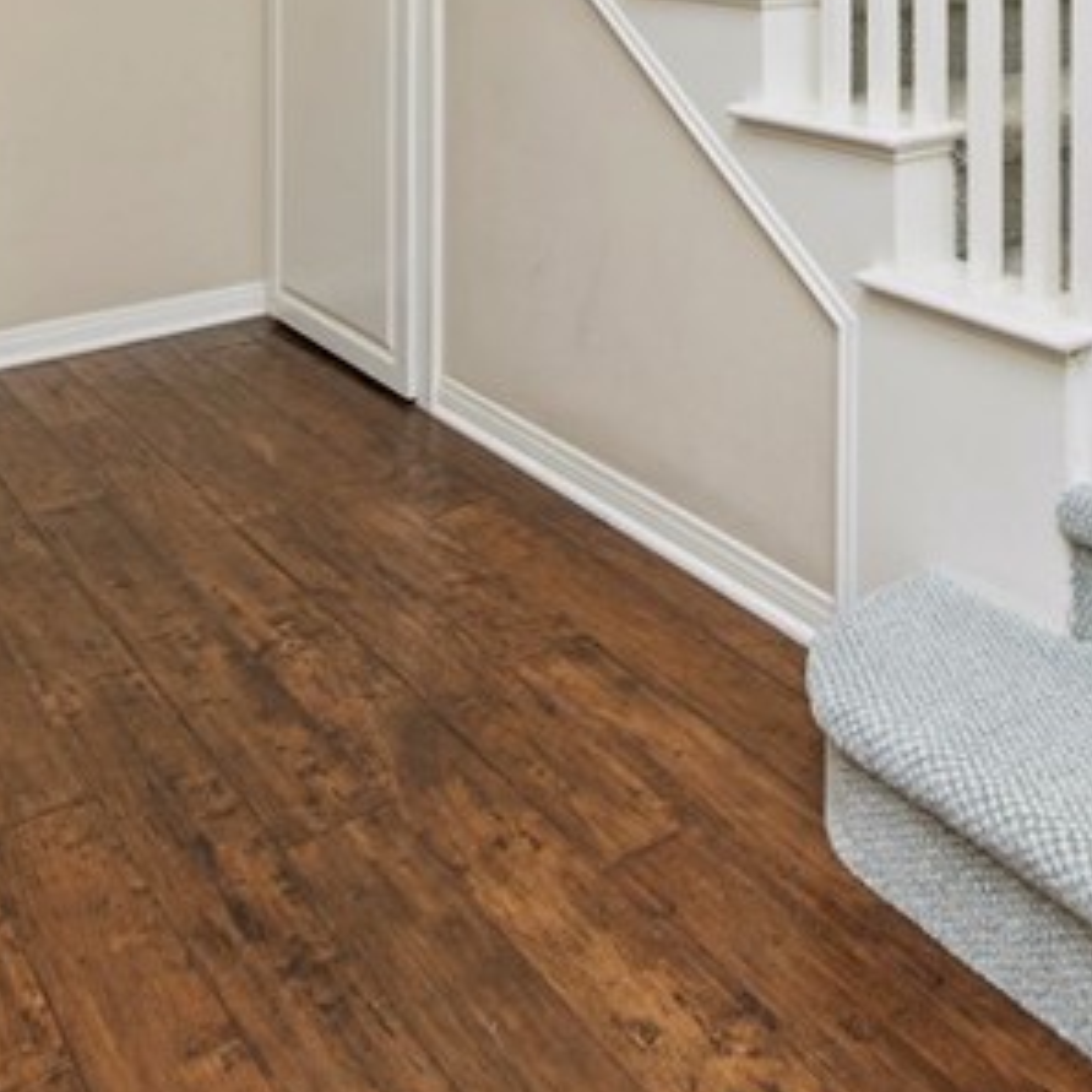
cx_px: 776
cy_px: -138
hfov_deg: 40.1
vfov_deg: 34.7
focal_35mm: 41
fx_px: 1463
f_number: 4
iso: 640
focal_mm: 14
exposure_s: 1/60
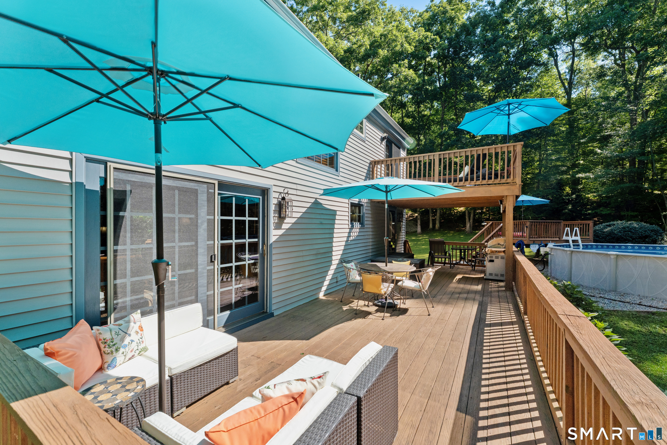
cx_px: 334
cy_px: 222
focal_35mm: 14
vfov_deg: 81.2
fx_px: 259
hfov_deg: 104.3
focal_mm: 14
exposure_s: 1/200
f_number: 8
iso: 800
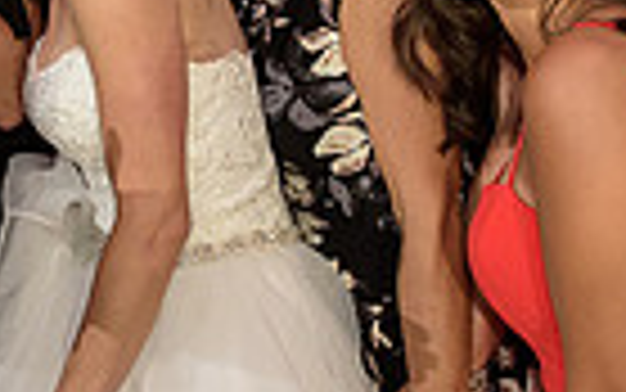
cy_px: 16
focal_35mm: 102
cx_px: 54
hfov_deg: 20.0
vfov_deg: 12.7
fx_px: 1741
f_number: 3.2
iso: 1600
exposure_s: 1/125
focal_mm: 24
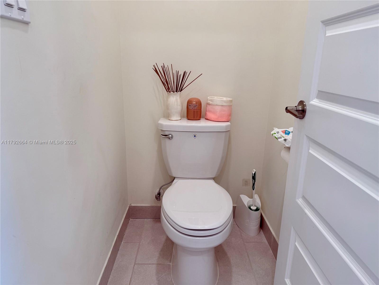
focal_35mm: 24
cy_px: 142
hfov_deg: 71.6
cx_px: 190
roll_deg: -1.2
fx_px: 263
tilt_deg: -16.3
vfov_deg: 56.8
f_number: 1.78
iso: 100
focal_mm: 6.76
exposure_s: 1/120
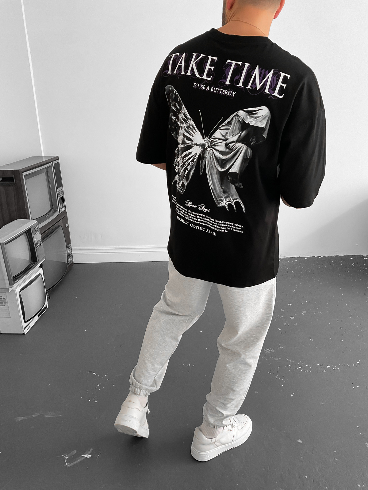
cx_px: 184
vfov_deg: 61.7
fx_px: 411
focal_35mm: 29
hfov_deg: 48.2
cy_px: 245
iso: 80
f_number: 1.8
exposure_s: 1/60
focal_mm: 3
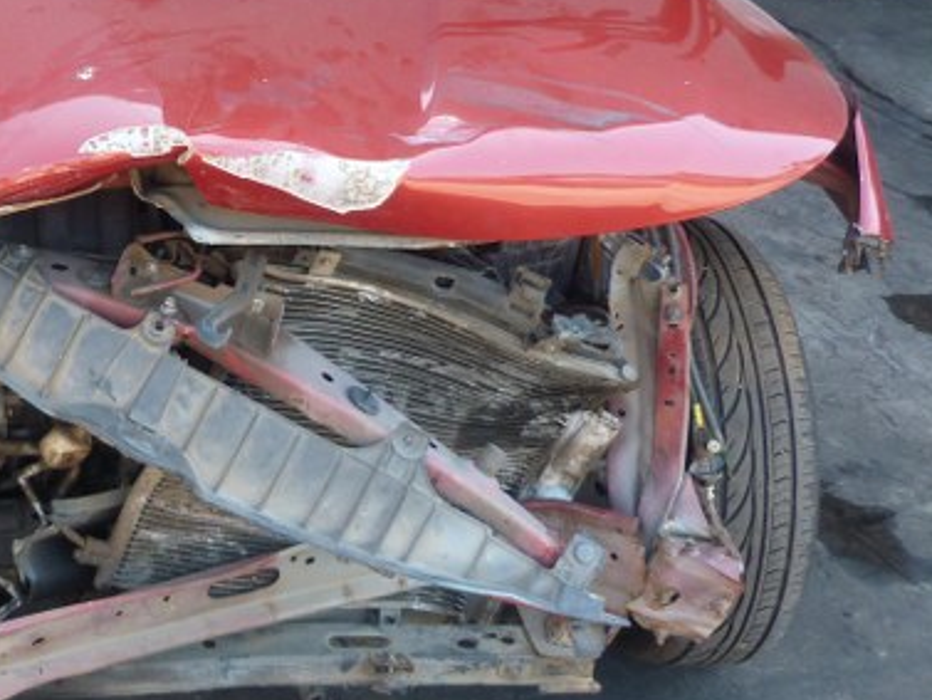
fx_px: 1427
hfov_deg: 34.2
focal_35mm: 53
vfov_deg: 26.9
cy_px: 111
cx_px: 91
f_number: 2.8
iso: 100
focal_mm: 4.5
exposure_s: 1/60
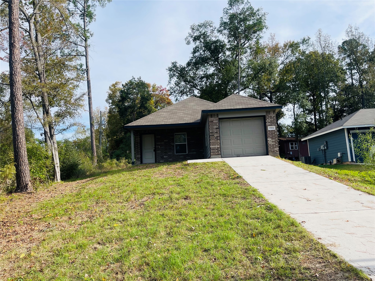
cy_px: 140
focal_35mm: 25
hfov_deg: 69.4
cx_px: 188
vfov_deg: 54.9
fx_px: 271
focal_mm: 5.1
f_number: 1.6
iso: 32
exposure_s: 1/2049
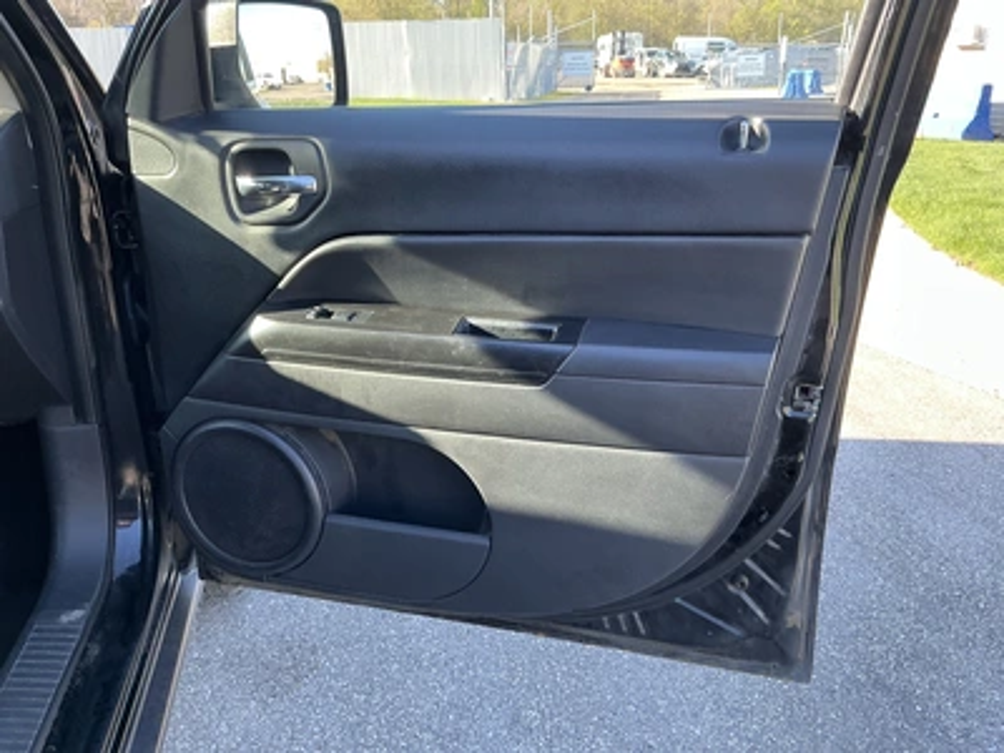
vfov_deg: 49.7
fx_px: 812
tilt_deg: -19.4
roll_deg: +1.4
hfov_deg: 63.4
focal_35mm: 28
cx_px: 502
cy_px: 376
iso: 40
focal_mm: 3
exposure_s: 1/122
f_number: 1.8
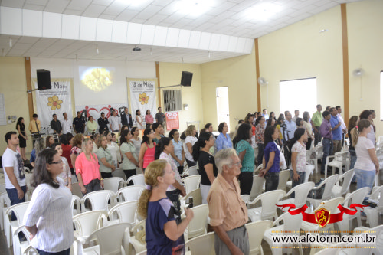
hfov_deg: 61.9
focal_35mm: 30
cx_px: 192
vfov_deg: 43.6
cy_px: 128
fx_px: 319
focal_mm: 20
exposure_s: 1/80
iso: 1600
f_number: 4.5
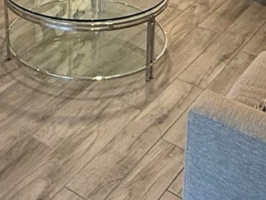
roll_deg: +0.0
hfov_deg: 28.4
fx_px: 515
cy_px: -96
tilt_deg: -14.0
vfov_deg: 19.3
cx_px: 57
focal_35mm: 67
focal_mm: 2.22
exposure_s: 1/60
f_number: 2.2
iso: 200
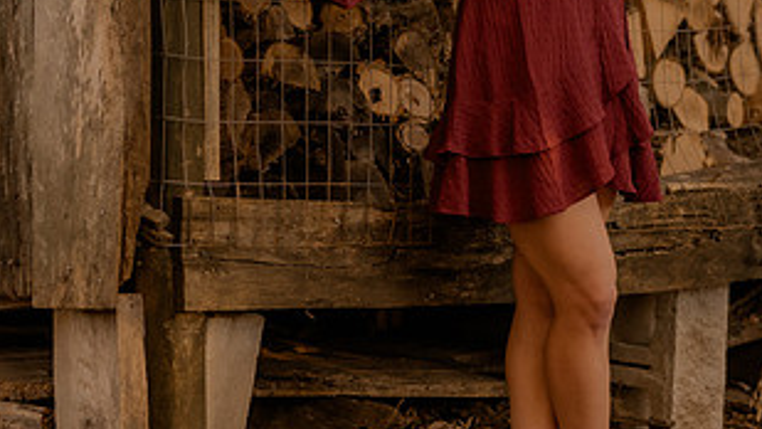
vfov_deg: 7.6
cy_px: -15
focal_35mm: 160
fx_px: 3234
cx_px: 358
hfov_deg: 13.4
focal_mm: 50
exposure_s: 1/250
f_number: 1.8
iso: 250
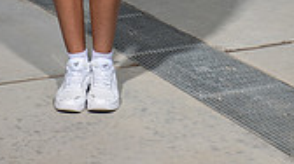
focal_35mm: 135
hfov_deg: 15.9
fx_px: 1051
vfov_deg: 8.2
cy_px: -225
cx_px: 96
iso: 100
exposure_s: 1/320
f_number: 7.1
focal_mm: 48
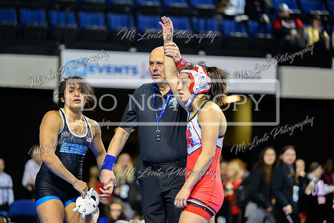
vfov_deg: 9.5
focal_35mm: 145
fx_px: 1346
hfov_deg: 14.2
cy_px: 112
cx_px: 167
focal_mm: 145
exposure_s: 1/800
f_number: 2.8
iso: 3200
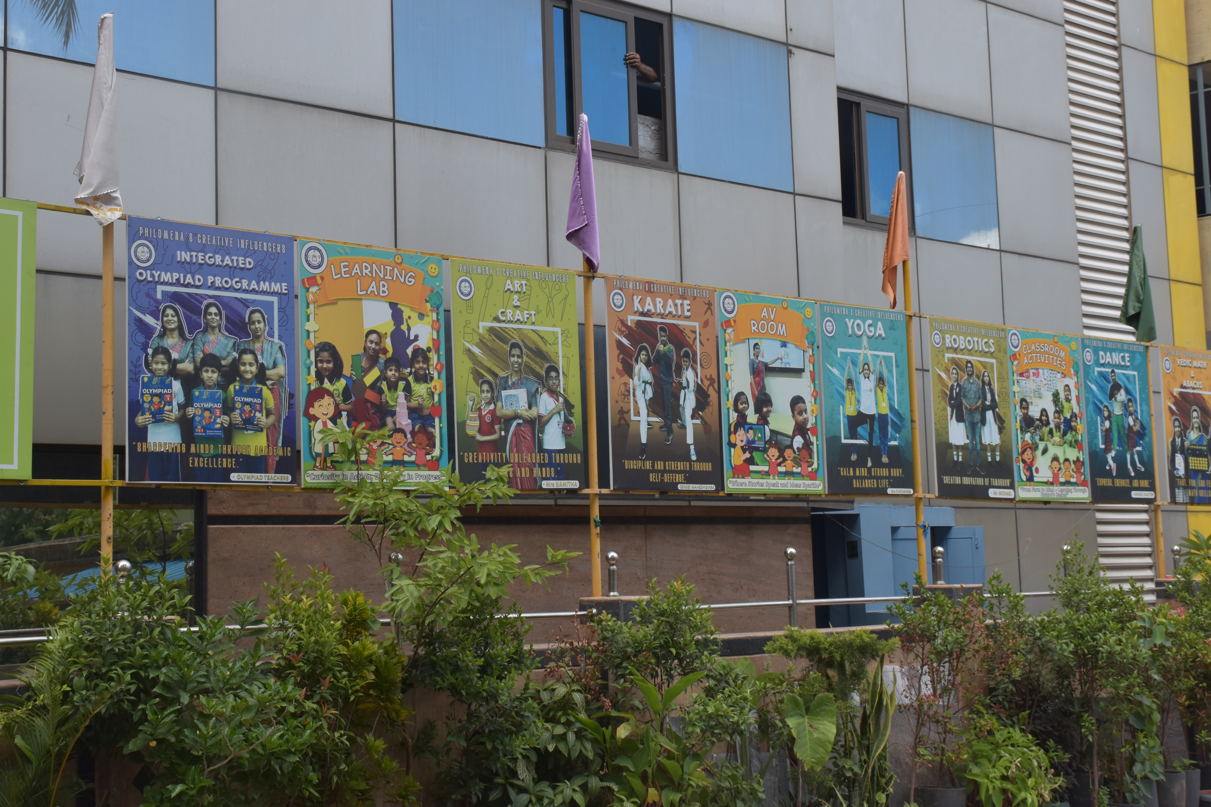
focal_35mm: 56
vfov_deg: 24.2
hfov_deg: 35.6
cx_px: 566
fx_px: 1884
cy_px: 323
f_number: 8
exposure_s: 1/350
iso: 250
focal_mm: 30
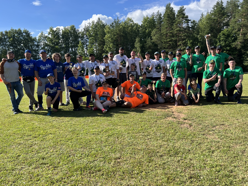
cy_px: 93
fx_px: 186
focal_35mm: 26
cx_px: 124
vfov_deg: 53.1
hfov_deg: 67.3
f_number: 1.5
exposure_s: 1/1412
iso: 50
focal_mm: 5.7
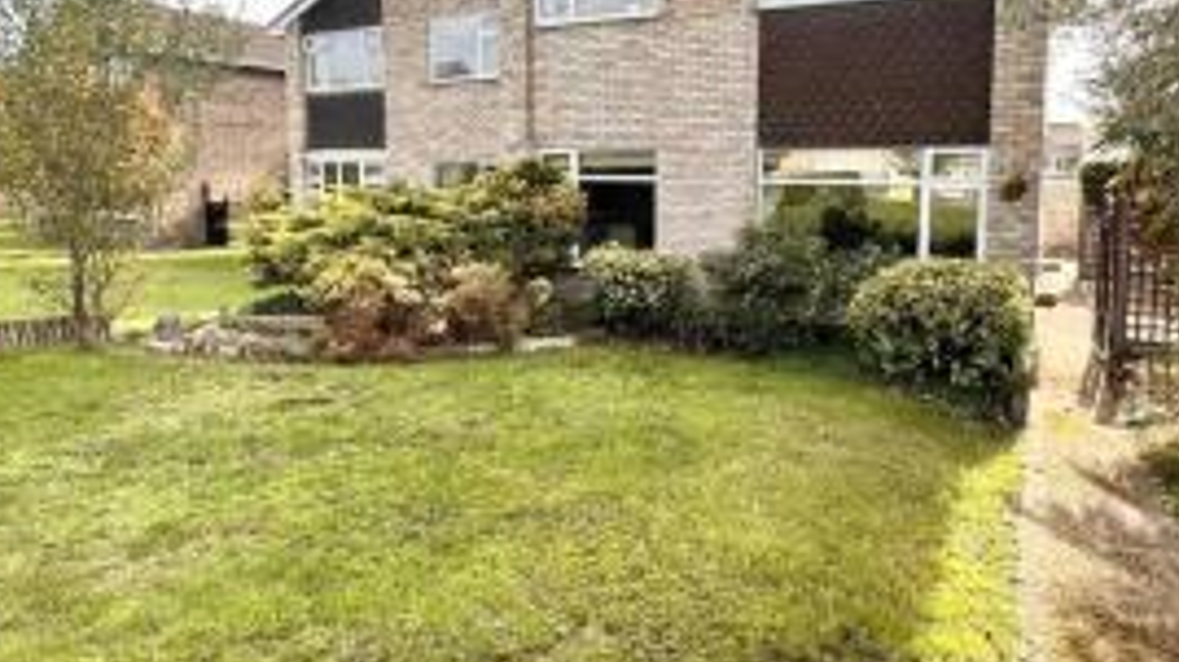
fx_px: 750
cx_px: 651
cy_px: 235
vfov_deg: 47.0
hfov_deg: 76.1
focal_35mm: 24
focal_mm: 2.22
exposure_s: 1/313
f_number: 2.2
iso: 40
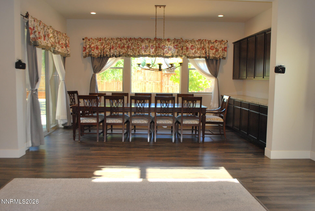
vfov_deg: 40.1
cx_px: 158
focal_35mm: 33
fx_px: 289
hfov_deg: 57.2
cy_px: 106
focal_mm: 22
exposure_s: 1/60
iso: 200
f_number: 4
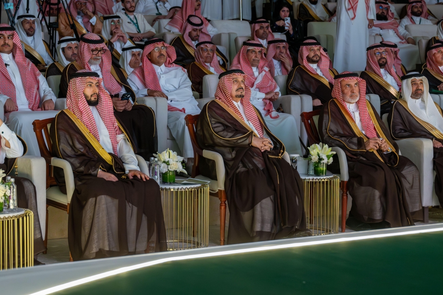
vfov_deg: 15.5
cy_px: 148
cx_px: 222
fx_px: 1082
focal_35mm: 88
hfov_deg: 23.1
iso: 3200
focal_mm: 59
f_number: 4
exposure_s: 1/125
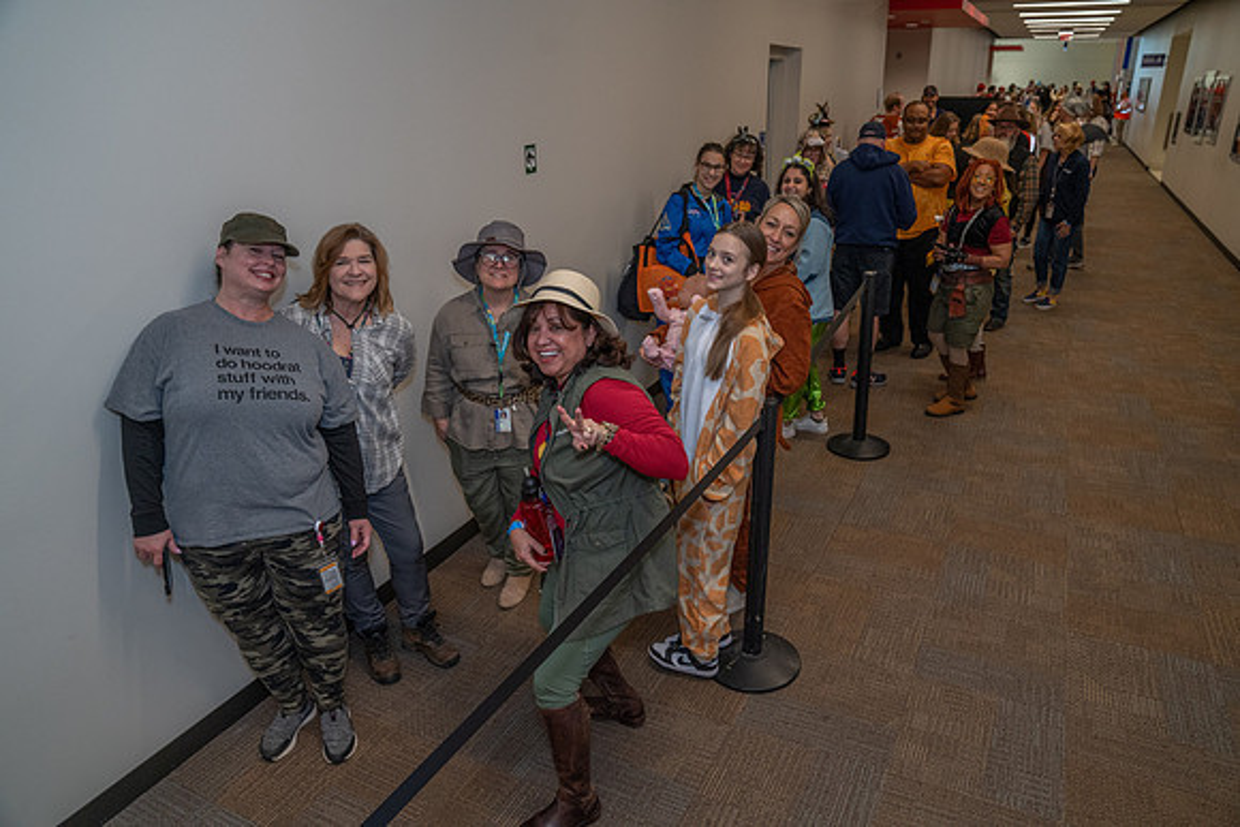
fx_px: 827
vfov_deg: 53.2
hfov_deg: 73.7
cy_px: 414
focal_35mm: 24
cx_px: 620
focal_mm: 24
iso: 2500
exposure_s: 1/160
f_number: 4
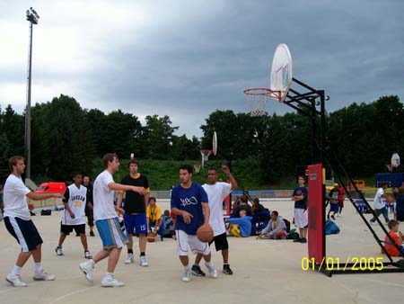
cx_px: 202
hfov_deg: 44.8
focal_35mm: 42
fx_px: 490
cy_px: 152
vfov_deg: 34.4
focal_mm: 7
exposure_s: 1/497
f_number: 2.9
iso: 80
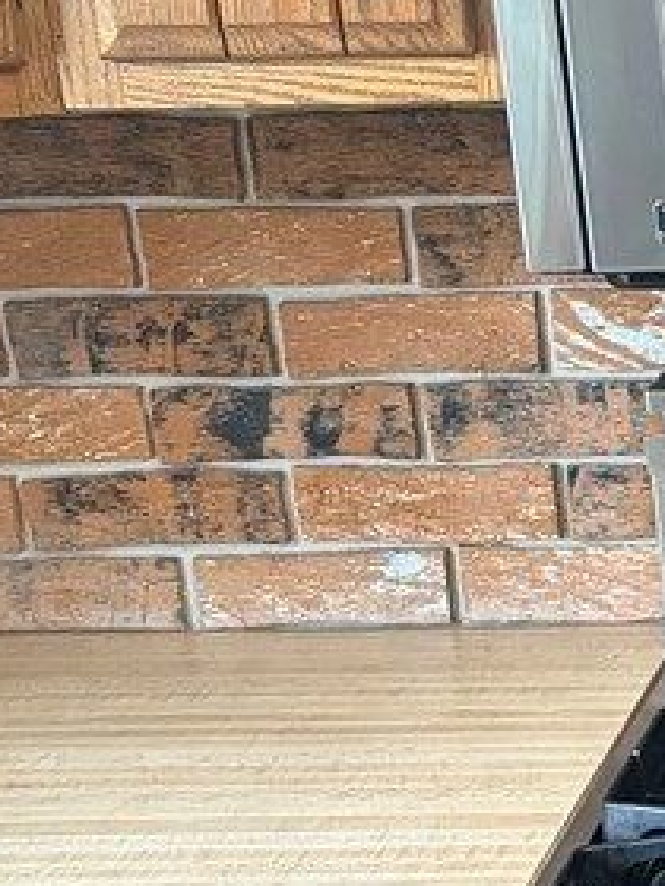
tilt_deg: -20.1
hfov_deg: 13.9
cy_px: 702
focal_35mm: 95
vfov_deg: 20.4
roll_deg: +1.8
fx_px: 2433
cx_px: 1178
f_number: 1.6
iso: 400
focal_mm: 5.96
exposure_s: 1/60
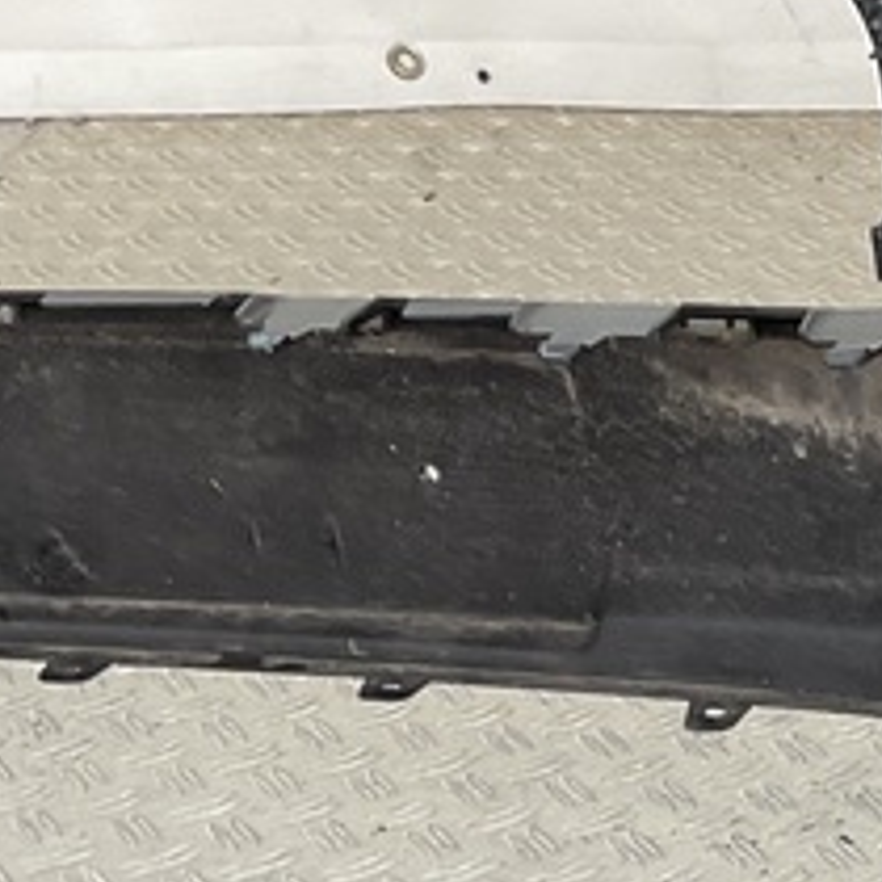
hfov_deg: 13.5
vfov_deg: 13.8
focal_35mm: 123
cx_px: 1264
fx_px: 3546
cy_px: 995
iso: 25
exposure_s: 1/120
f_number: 1.8
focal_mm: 3
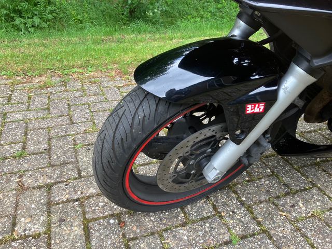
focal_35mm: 28
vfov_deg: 49.7
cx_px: 166
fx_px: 269
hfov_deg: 63.4
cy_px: 124
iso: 32
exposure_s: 1/121
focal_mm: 3.99
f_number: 1.8
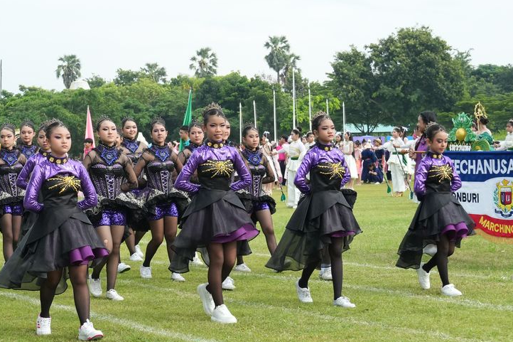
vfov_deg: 16.7
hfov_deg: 24.7
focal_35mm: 82
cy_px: 208
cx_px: 179
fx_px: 1165
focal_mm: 35
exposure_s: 1/2000
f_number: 5.6
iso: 1250
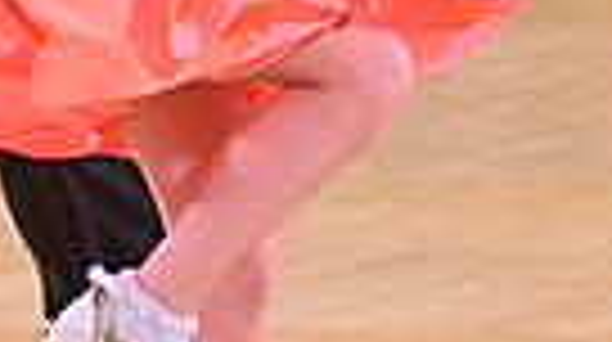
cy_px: -220
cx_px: -106
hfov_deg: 2.9
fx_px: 11990
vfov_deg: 1.6
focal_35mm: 740
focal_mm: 165
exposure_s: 1/400
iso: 5000
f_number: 6.3
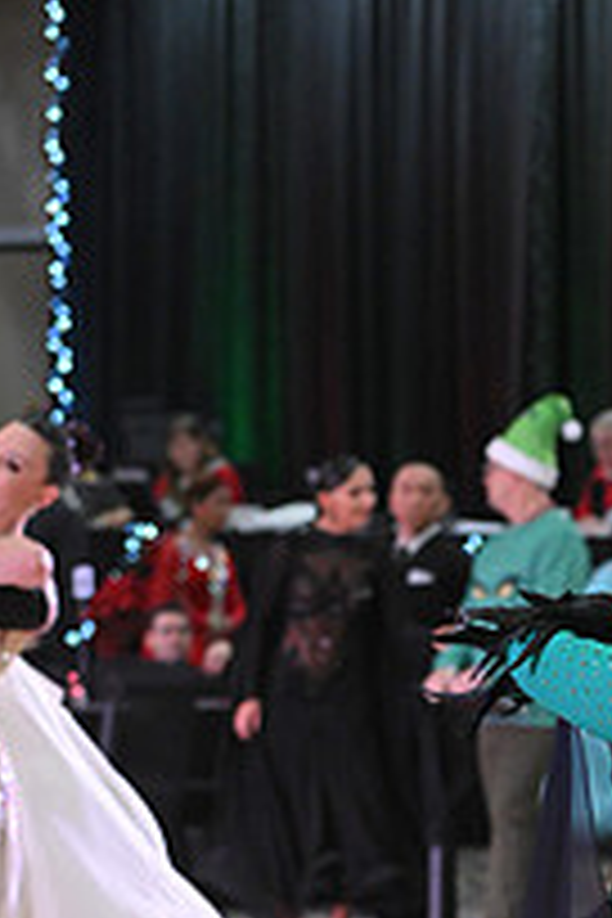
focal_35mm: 244
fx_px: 6222
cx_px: 821
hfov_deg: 5.6
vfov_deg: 8.3
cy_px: 1179
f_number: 5
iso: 2500
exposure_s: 1/400
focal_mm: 86
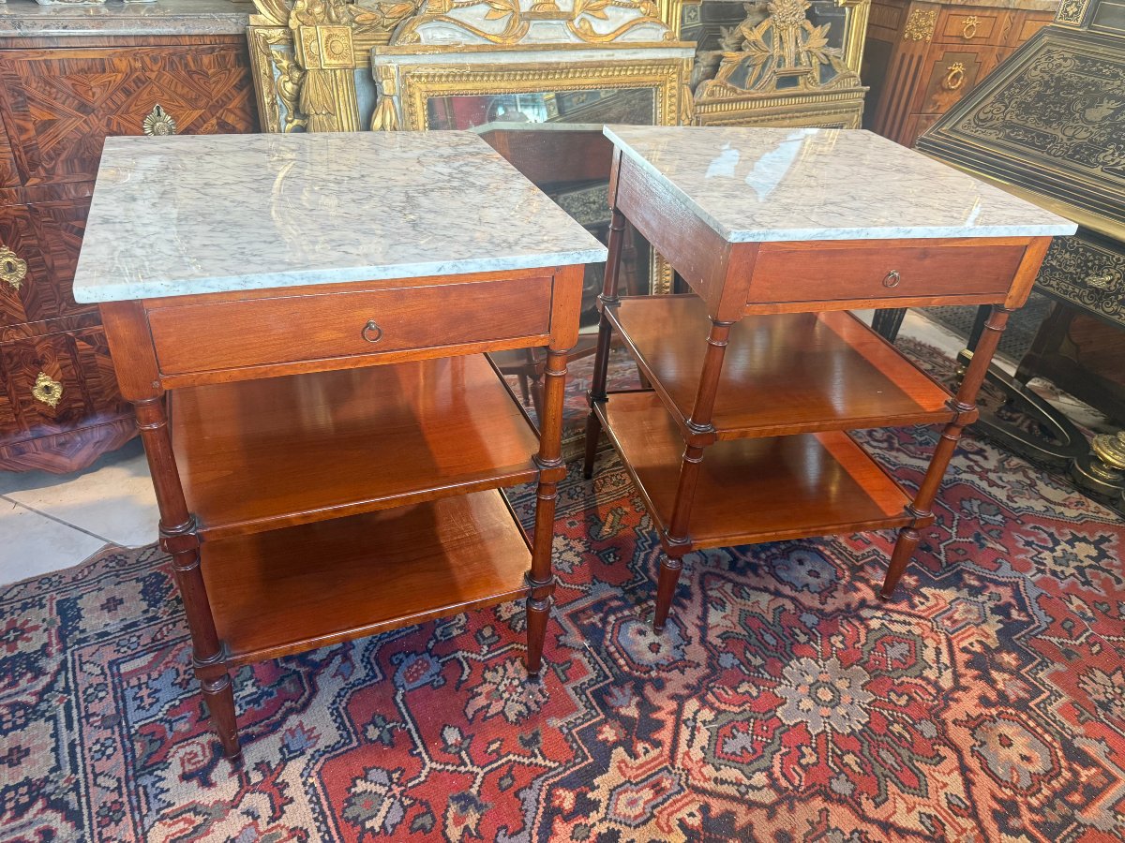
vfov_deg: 56.8
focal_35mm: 24
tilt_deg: -31.9
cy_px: 422
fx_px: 780
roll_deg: -4.9
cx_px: 562
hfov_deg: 71.6
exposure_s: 1/50
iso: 250
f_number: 1.78
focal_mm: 6.76
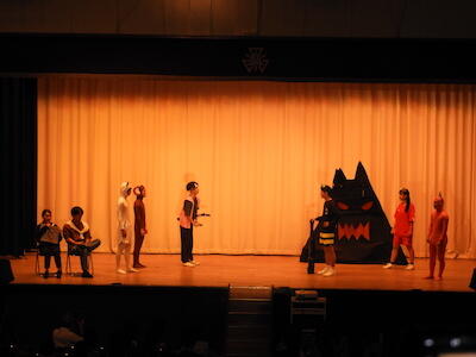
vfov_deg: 11.9
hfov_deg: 15.8
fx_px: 1719
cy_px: 178
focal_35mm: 125
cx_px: 238
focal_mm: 22.4
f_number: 5
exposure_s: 1/30
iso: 400
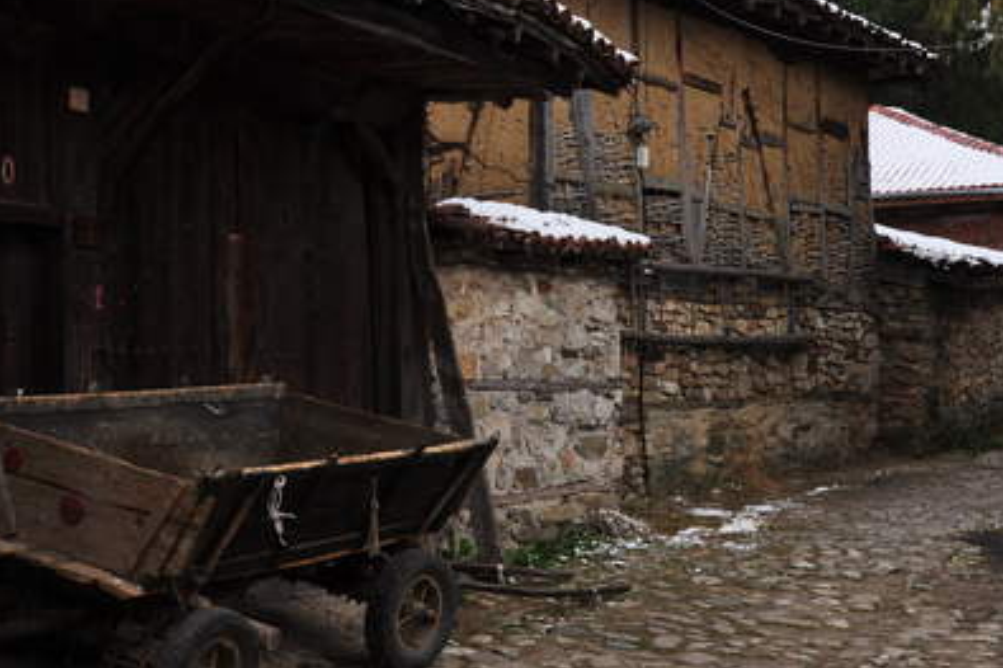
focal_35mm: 68
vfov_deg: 20.0
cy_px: 255
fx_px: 1894
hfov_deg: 29.7
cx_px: 503
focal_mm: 28
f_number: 8
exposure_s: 1/60
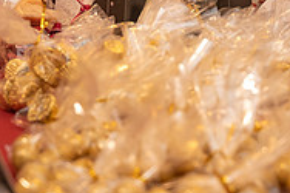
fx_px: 1070
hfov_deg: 15.4
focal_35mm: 133
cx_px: 136
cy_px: -93
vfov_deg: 10.0
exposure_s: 1/60
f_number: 4
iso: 2500
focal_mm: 43
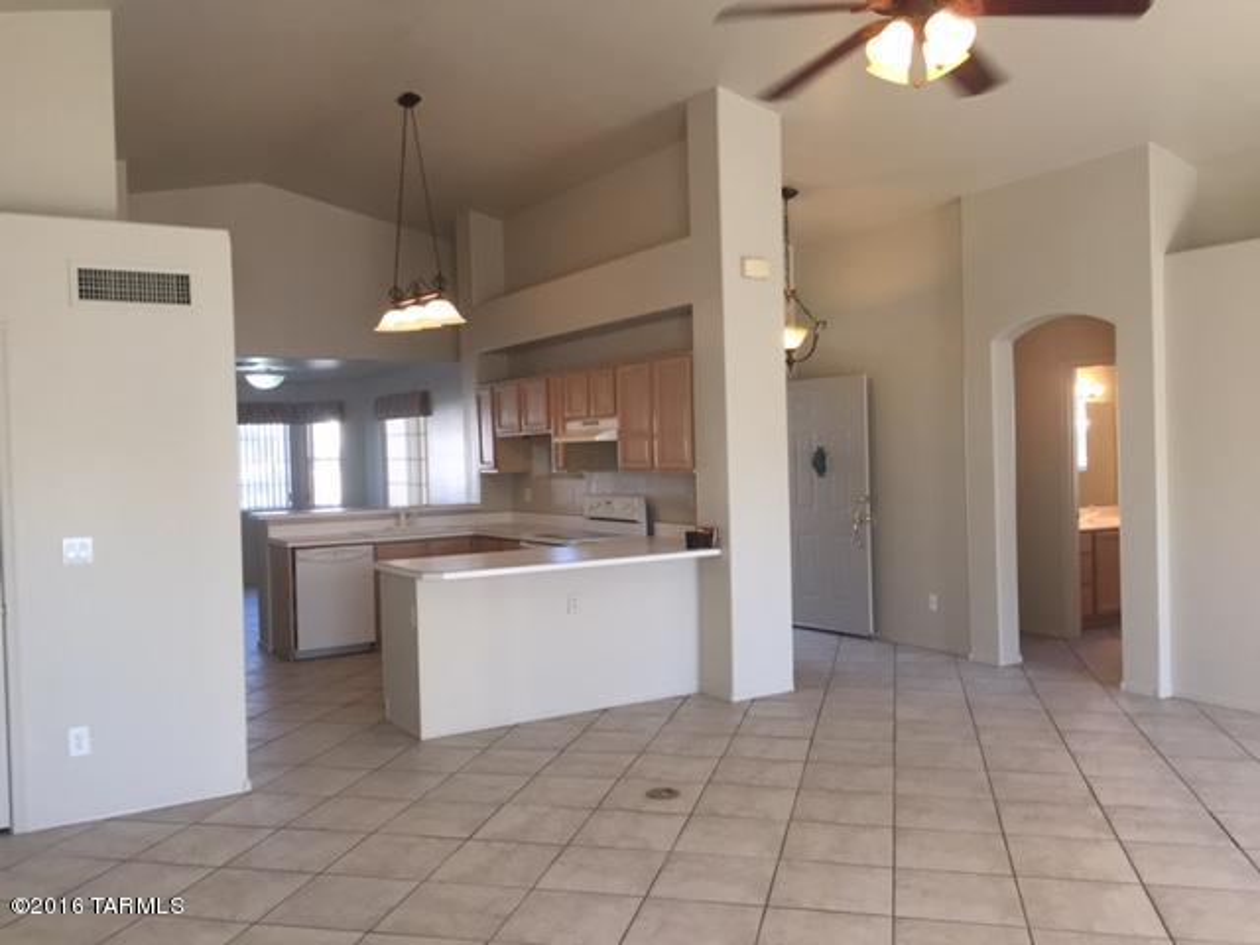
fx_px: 1056
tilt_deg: -2.4
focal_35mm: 29
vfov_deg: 48.2
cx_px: 630
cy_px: 472
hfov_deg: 61.7
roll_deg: +1.1
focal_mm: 4.15
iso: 40
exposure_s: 1/30
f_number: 2.2
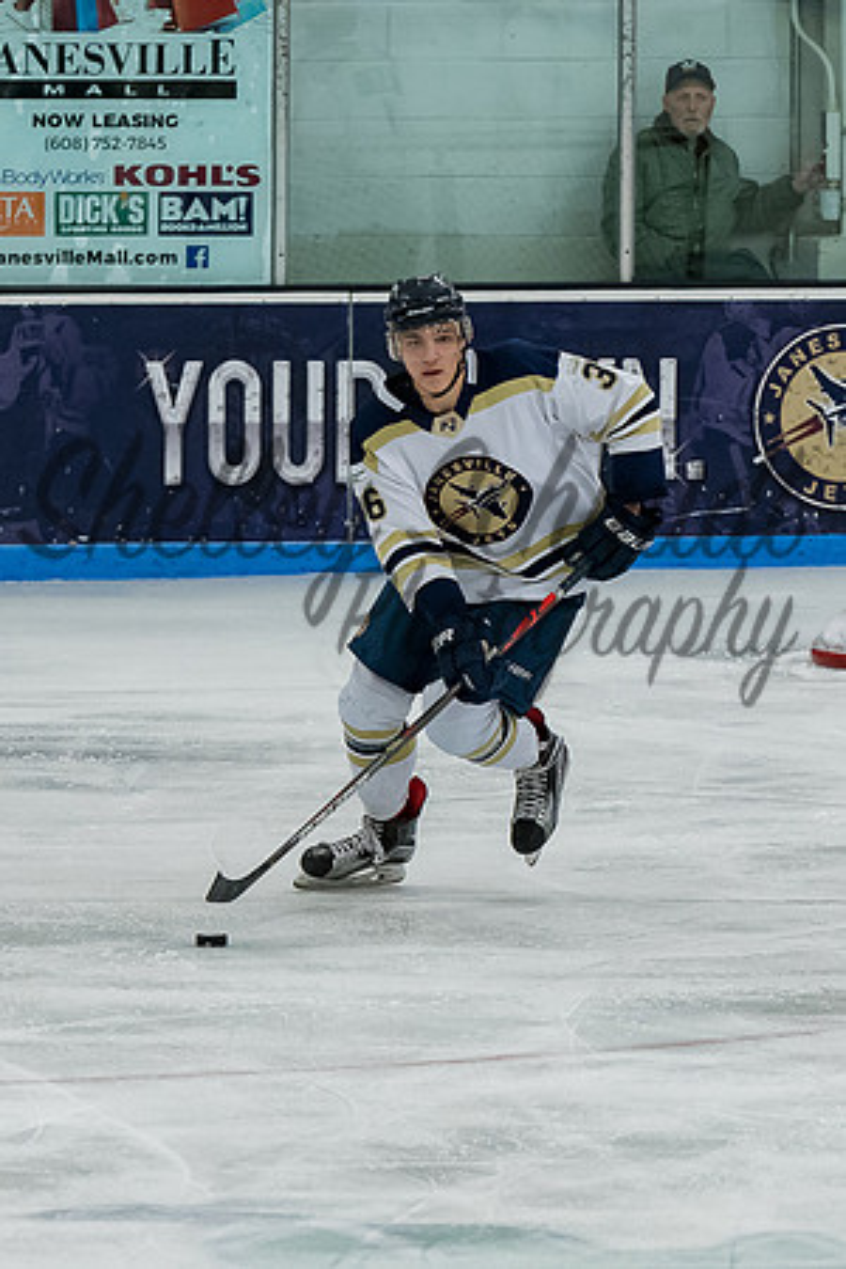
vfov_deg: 5.6
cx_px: 453
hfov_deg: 3.7
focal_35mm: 369
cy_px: 546
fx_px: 13002
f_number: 3.5
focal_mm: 130
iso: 2500
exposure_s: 1/800
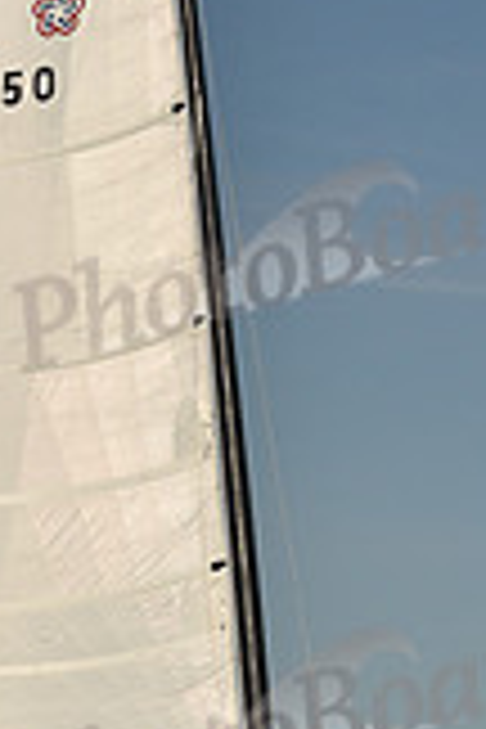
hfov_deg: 5.4
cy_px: 554
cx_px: -218
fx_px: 5082
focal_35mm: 251
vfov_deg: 8.2
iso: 250
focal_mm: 70
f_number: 10
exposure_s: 1/640
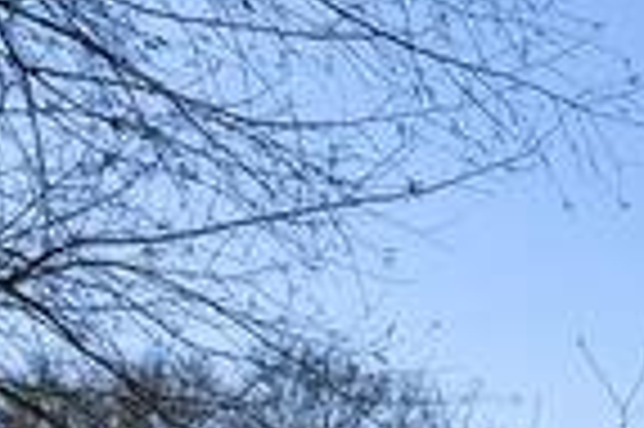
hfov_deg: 16.8
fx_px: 1680
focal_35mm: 94
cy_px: 874
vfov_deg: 12.6
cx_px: 1247
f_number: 11
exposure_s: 1/1000
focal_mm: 21
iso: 400
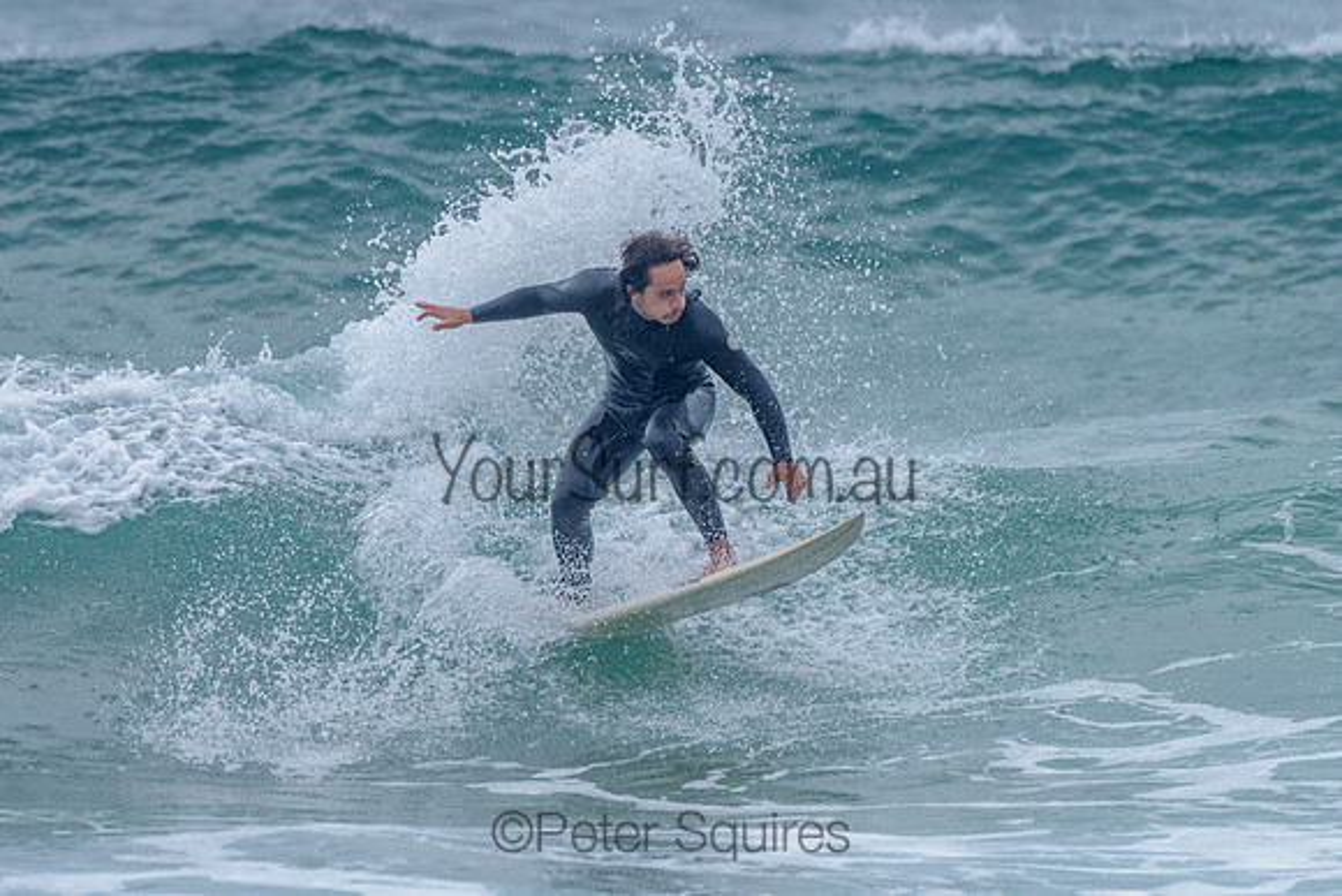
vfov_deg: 2.2
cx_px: 592
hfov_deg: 3.4
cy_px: 385
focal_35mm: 613
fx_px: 22849
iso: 160
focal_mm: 500
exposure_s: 1/2000
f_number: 5.6
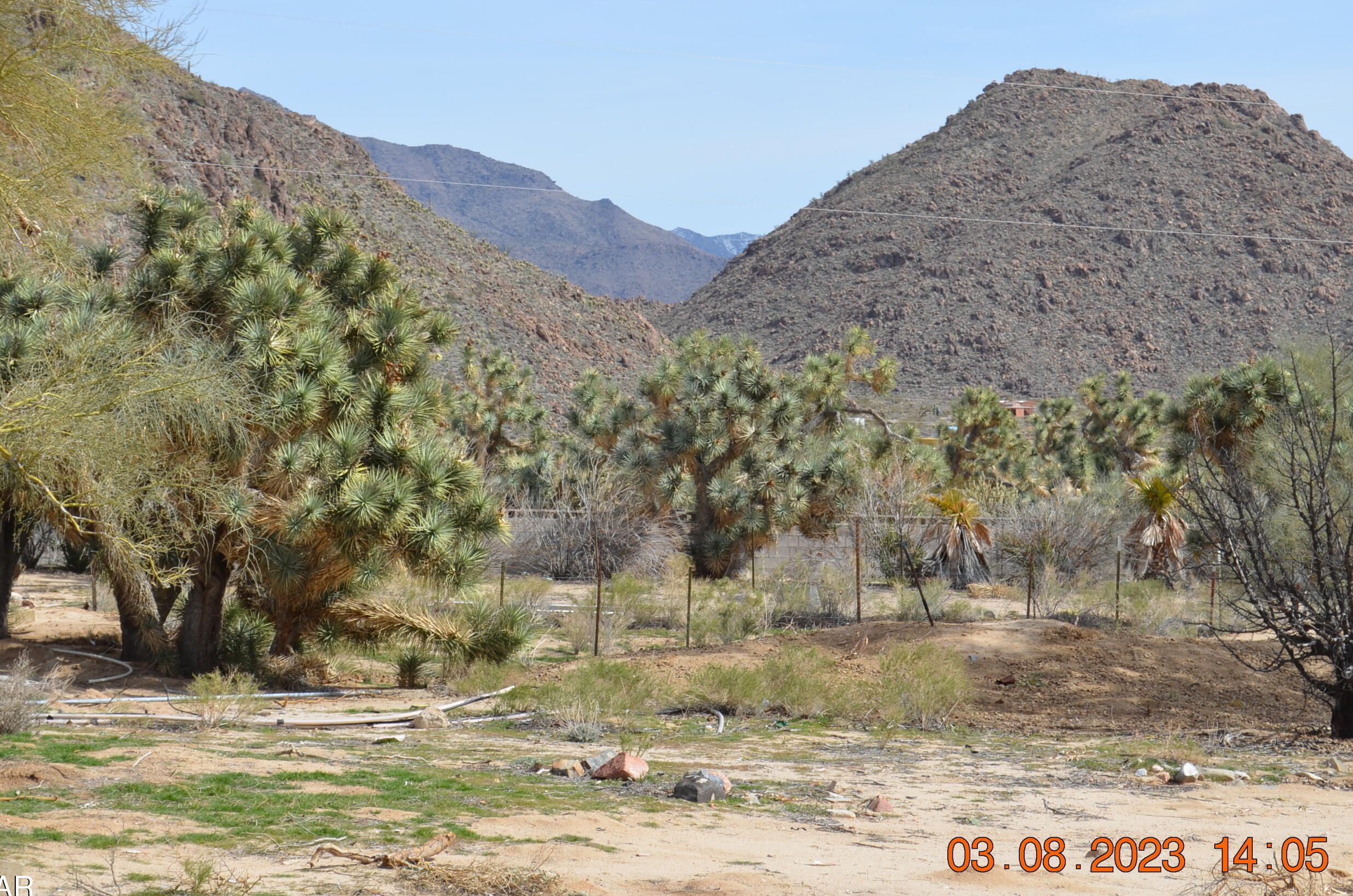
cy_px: 396
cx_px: 670
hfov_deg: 20.5
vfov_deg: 13.7
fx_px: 3736
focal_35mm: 100
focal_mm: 55
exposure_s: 1/250
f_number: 8
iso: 100
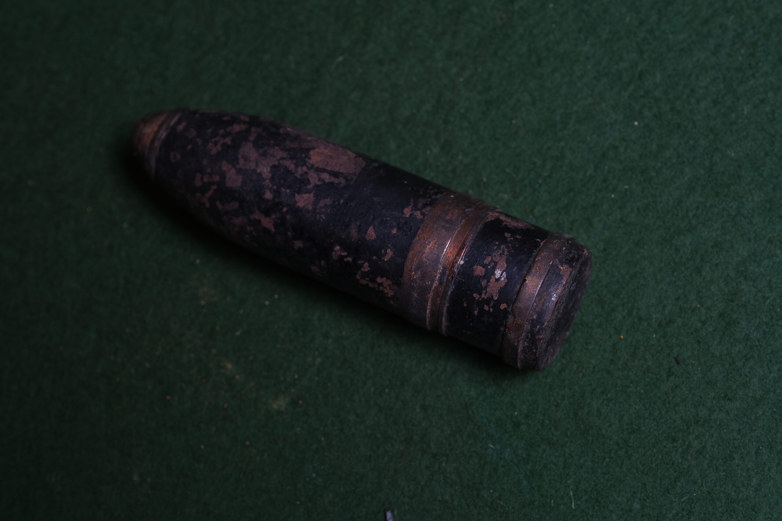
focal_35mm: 83
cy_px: 260
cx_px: 391
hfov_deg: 24.5
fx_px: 1803
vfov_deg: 16.5
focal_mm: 55
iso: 320
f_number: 5.6
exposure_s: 1/160
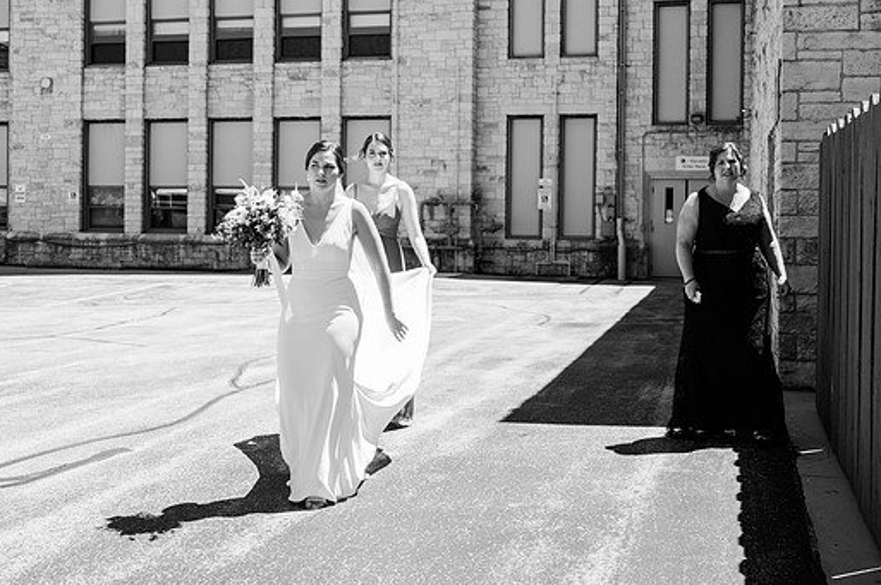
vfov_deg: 28.5
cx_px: 412
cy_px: 232
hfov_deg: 41.9
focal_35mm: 47
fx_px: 1149
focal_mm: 34.5
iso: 160
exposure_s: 1/640
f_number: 4
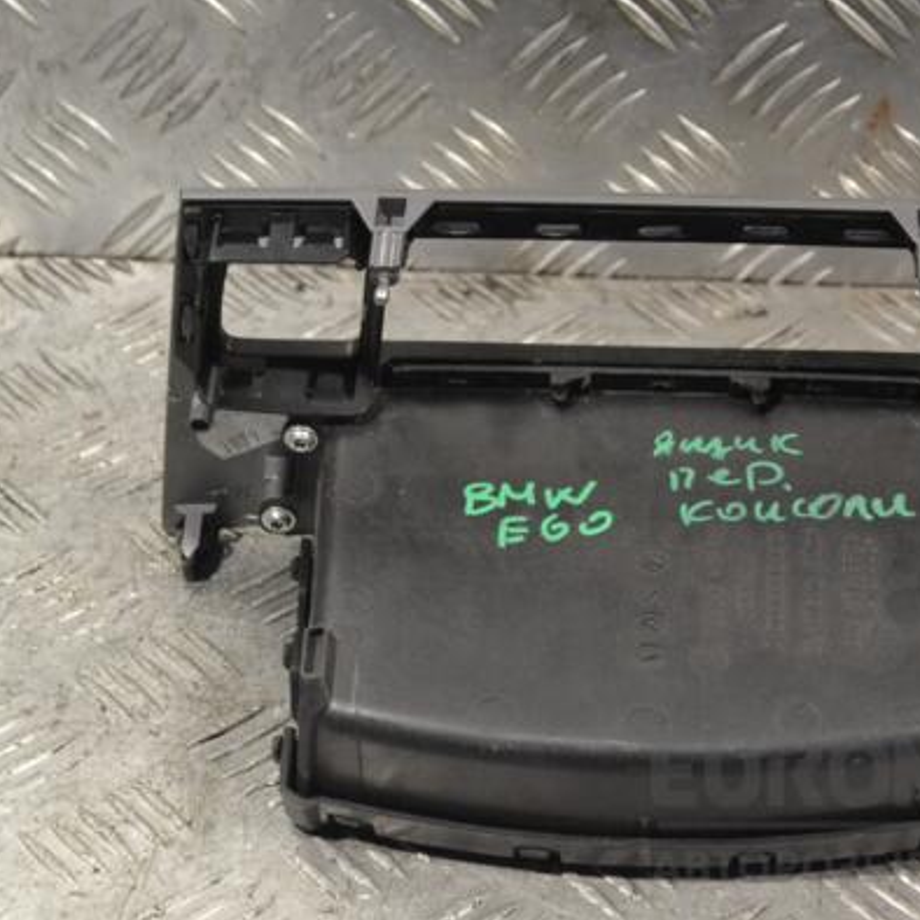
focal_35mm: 107
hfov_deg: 16.3
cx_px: 607
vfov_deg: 16.3
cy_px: 460
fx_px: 3207
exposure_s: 1/250
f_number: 8
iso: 3200
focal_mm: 55
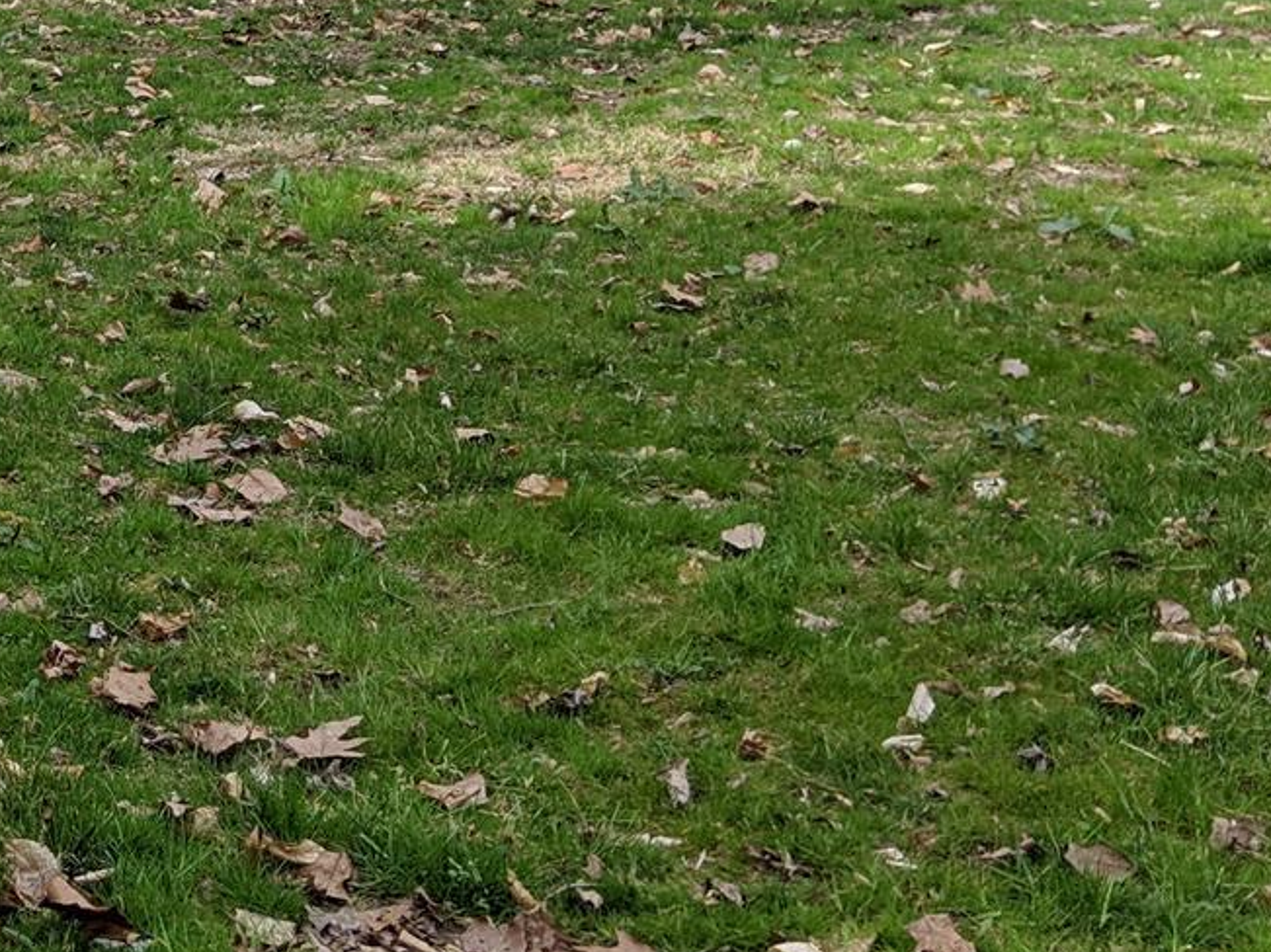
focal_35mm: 85
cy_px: -209
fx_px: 3120
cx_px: -469
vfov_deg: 16.6
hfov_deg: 20.6
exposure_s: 1/809
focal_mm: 4.44
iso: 44
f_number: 1.8
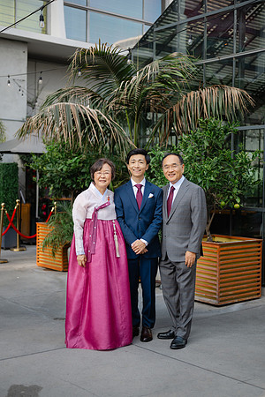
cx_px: 132
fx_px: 552
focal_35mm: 50
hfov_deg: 27.0
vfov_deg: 39.6
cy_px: 198
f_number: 2
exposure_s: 1/500
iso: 80
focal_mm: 50
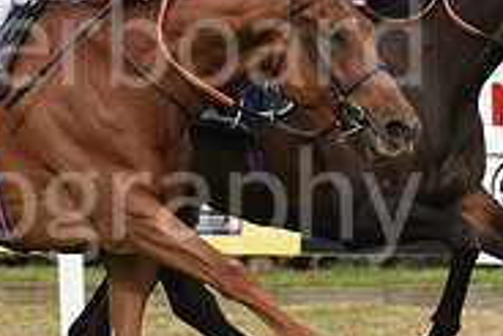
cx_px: 74
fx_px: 7033
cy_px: 67
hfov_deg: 4.1
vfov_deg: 2.7
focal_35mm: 503
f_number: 5
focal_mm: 160
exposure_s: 1/2500
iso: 1000
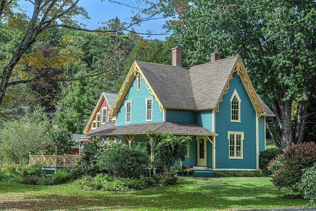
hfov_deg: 39.6
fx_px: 439
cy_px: 106
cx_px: 158
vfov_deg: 27.0
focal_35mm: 50
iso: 100
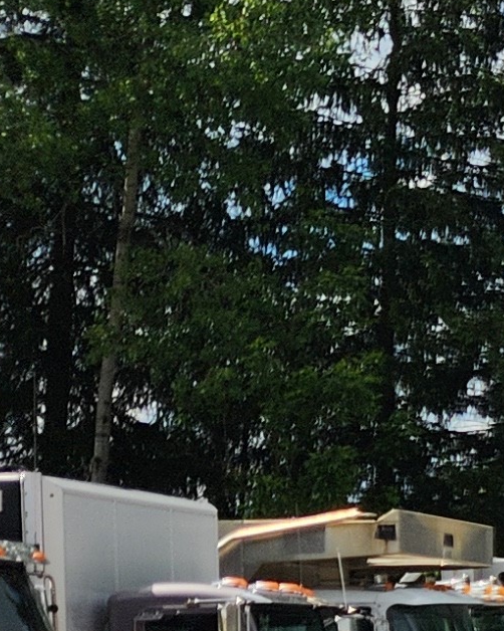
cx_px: 1624
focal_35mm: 143
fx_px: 2668
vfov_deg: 13.2
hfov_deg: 8.6
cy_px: 722
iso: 20
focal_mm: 5.4
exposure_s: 1/2463
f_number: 1.8
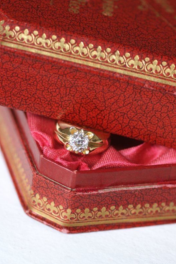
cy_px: 146
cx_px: 81
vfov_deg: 13.2
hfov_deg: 8.8
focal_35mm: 156
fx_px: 1145
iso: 200
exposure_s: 1/125
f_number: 2.8
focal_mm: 70
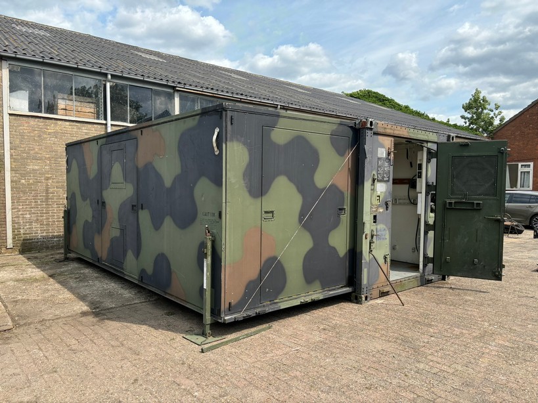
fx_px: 404
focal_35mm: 26
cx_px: 269
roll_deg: -0.1
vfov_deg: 53.1
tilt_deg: -3.0
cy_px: 202
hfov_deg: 67.3
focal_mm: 5.96
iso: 50
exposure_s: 1/1845
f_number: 1.6
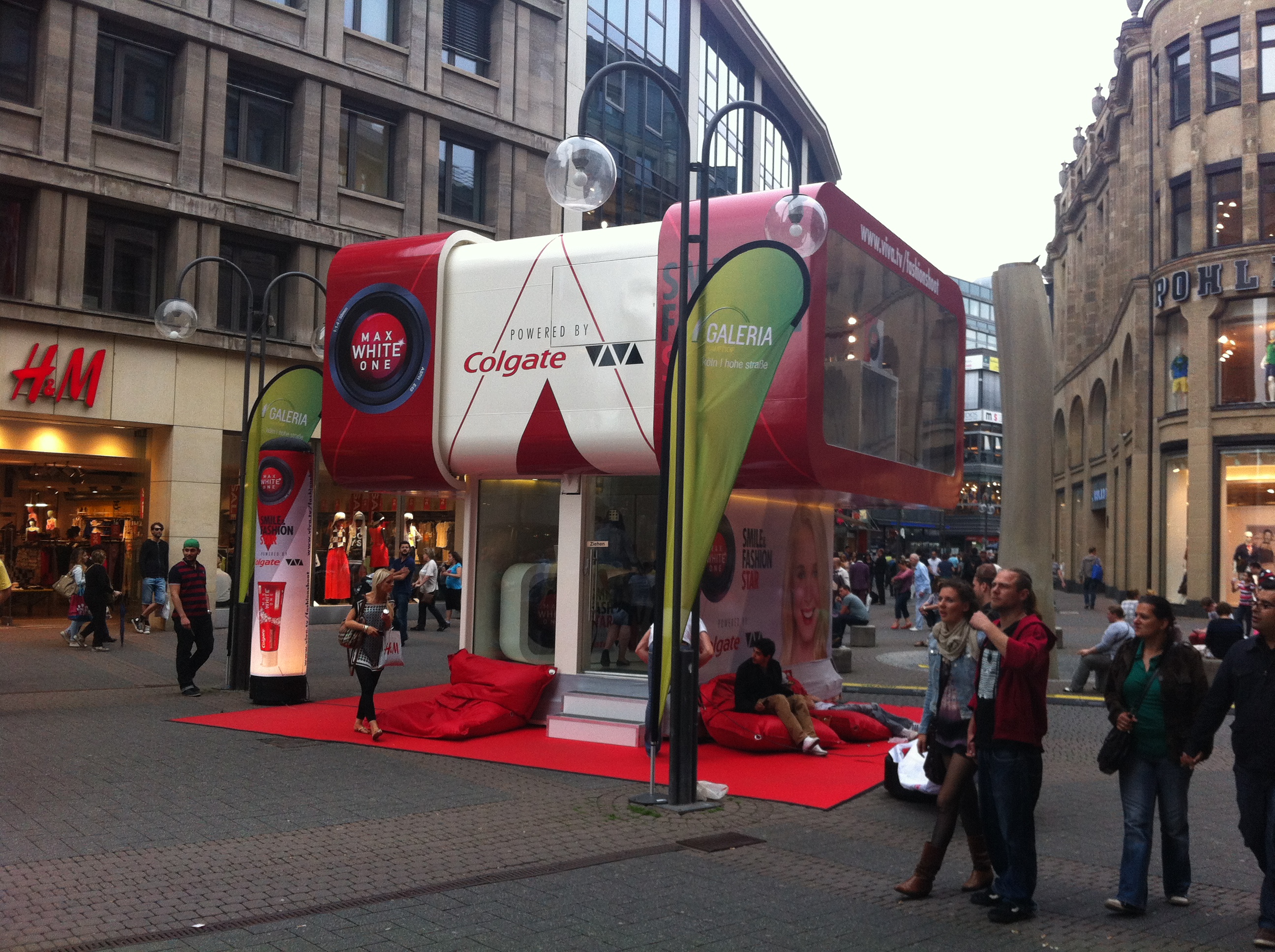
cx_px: 638
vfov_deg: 40.6
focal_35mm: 35
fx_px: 1287
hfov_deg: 52.7
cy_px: 476
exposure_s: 1/100
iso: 100
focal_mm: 3.85
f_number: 2.8
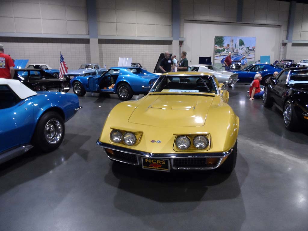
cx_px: 154
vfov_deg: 56.8
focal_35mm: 24
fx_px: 214
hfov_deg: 71.6
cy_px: 116
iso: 320
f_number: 3.2
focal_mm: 4
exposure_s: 1/30
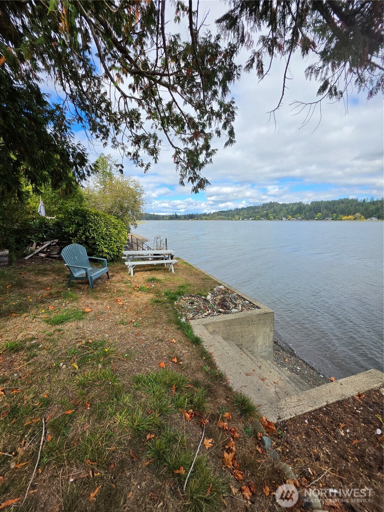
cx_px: 192
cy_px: 256
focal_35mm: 13
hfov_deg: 89.9
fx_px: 192
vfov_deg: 106.2
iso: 32
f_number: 1.9
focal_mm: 2.2
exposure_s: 1/1148
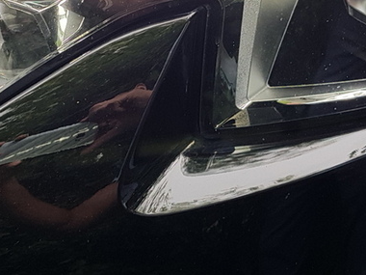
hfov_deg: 27.7
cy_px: 39
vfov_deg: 20.7
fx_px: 740
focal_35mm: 70
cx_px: 144
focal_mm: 4.2
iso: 40
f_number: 1.7
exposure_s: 1/137
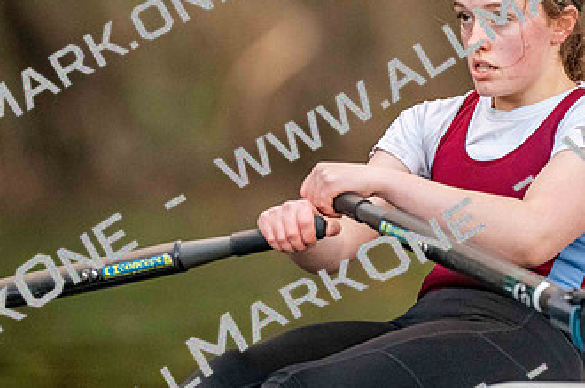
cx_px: 433
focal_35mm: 1056
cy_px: 193
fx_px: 17135
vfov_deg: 1.3
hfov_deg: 2.0
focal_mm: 600
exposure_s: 1/2000
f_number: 4
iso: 7200
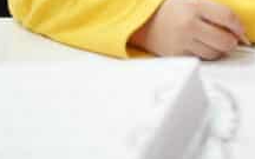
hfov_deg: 16.0
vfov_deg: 9.9
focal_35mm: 127
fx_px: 883
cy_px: -99
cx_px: 277
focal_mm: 35
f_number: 1.8
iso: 500
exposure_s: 1/320
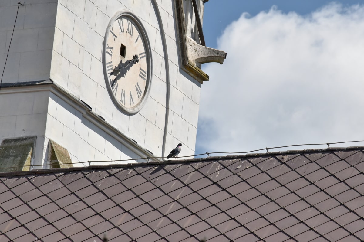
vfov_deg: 3.1
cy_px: 121
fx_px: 4550
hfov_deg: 4.6
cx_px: 182
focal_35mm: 450
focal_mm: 300
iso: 720
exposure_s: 1/500
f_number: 20
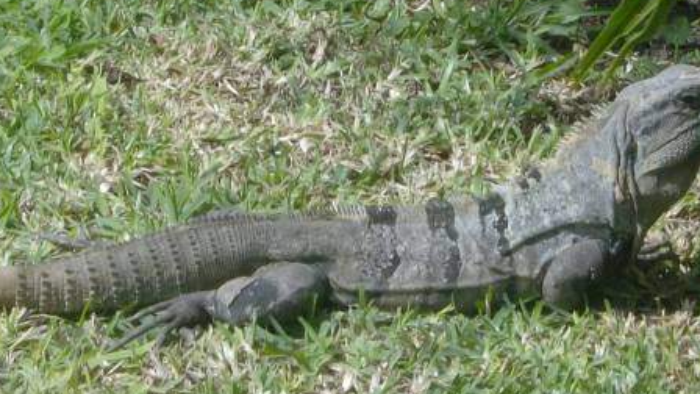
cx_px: 488
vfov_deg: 4.5
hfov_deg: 8.0
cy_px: 203
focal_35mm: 269
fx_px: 4993
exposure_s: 1/335
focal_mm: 18
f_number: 7.8
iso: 100
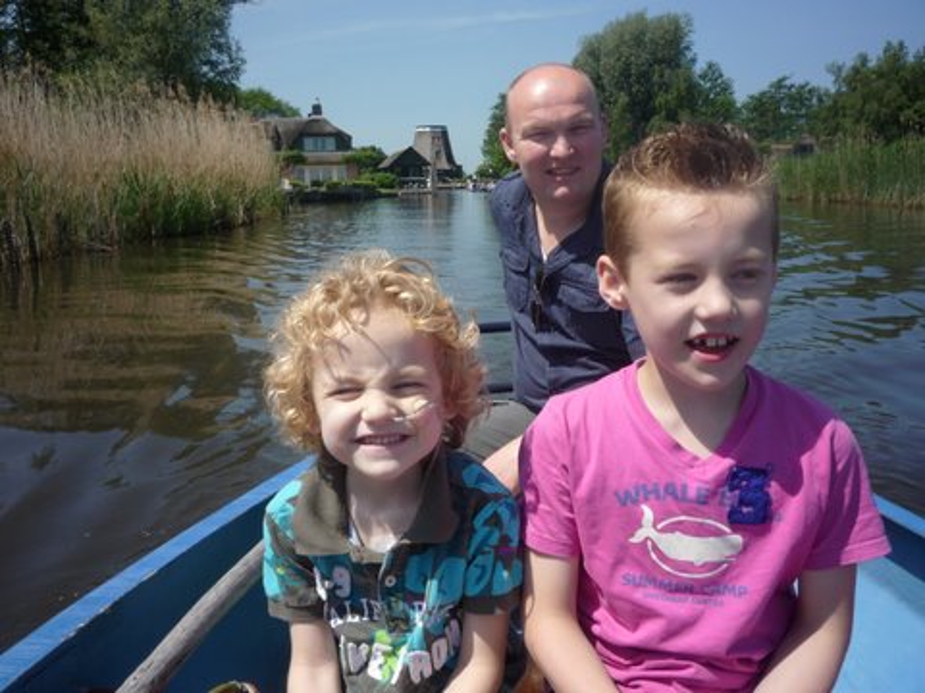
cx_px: 462
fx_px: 855
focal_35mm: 32
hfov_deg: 56.8
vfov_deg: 44.2
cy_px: 346
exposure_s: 1/400
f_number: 5.6
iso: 100
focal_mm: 5.2
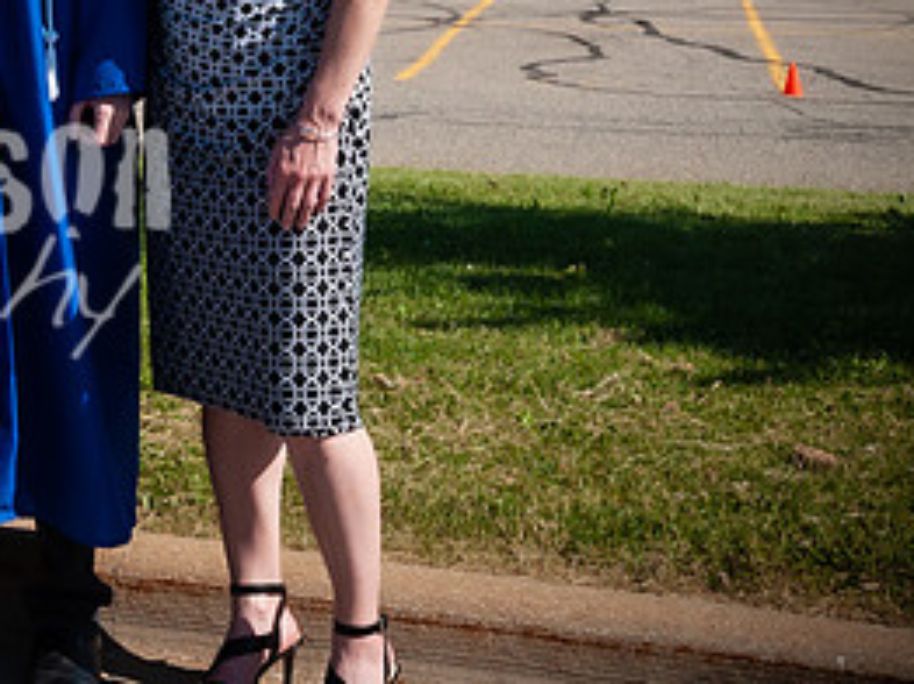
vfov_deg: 15.6
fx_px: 2453
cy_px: -11
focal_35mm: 93
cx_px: -204
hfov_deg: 19.7
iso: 200
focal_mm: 22
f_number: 9
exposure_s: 1/320
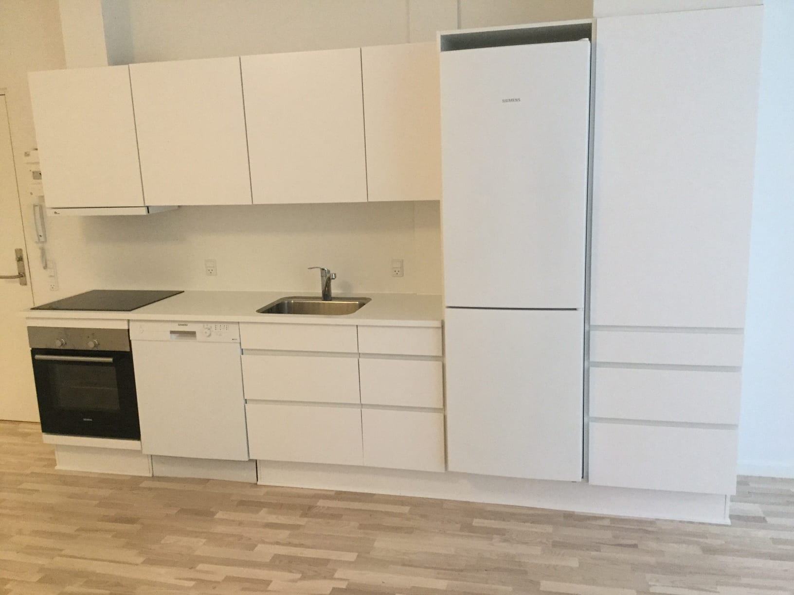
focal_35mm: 31
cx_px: 397
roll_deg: +2.2
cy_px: 298
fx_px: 711
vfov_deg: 45.4
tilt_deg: -11.4
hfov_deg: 58.4
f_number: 2.4
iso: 200
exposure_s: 1/33
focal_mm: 3.3
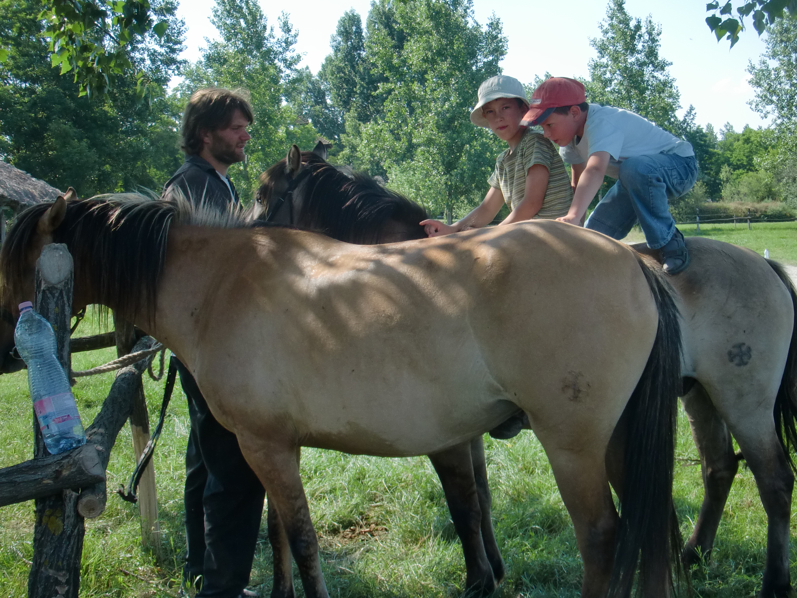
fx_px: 1151
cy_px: 250
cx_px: 449
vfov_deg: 29.1
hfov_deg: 38.1
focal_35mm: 50
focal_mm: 6.66
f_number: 3.9
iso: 64
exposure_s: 1/320
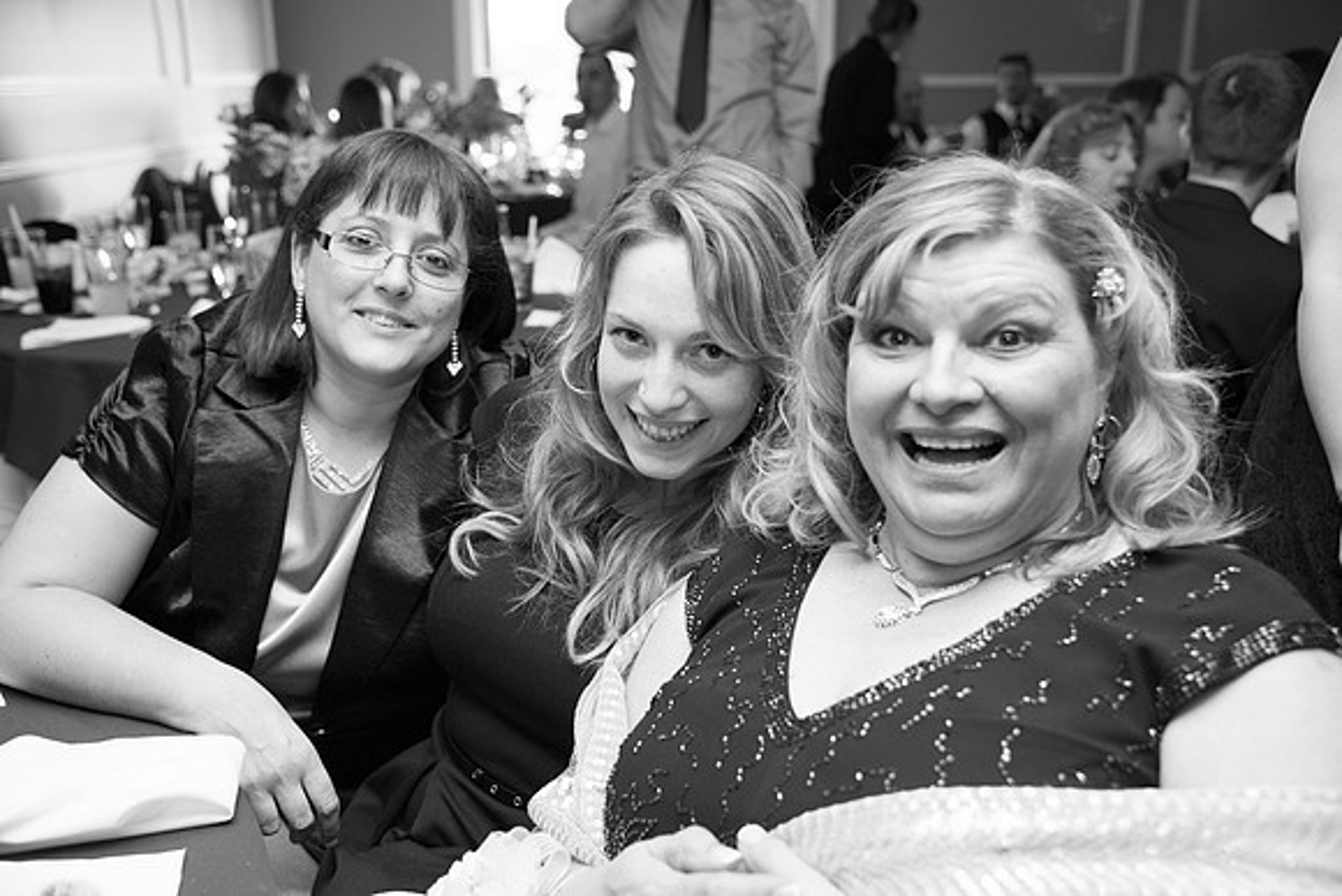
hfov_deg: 50.7
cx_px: 671
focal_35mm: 38
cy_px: 448
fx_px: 1417
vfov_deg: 35.1
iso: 1000
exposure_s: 1/200
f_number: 4
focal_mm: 38
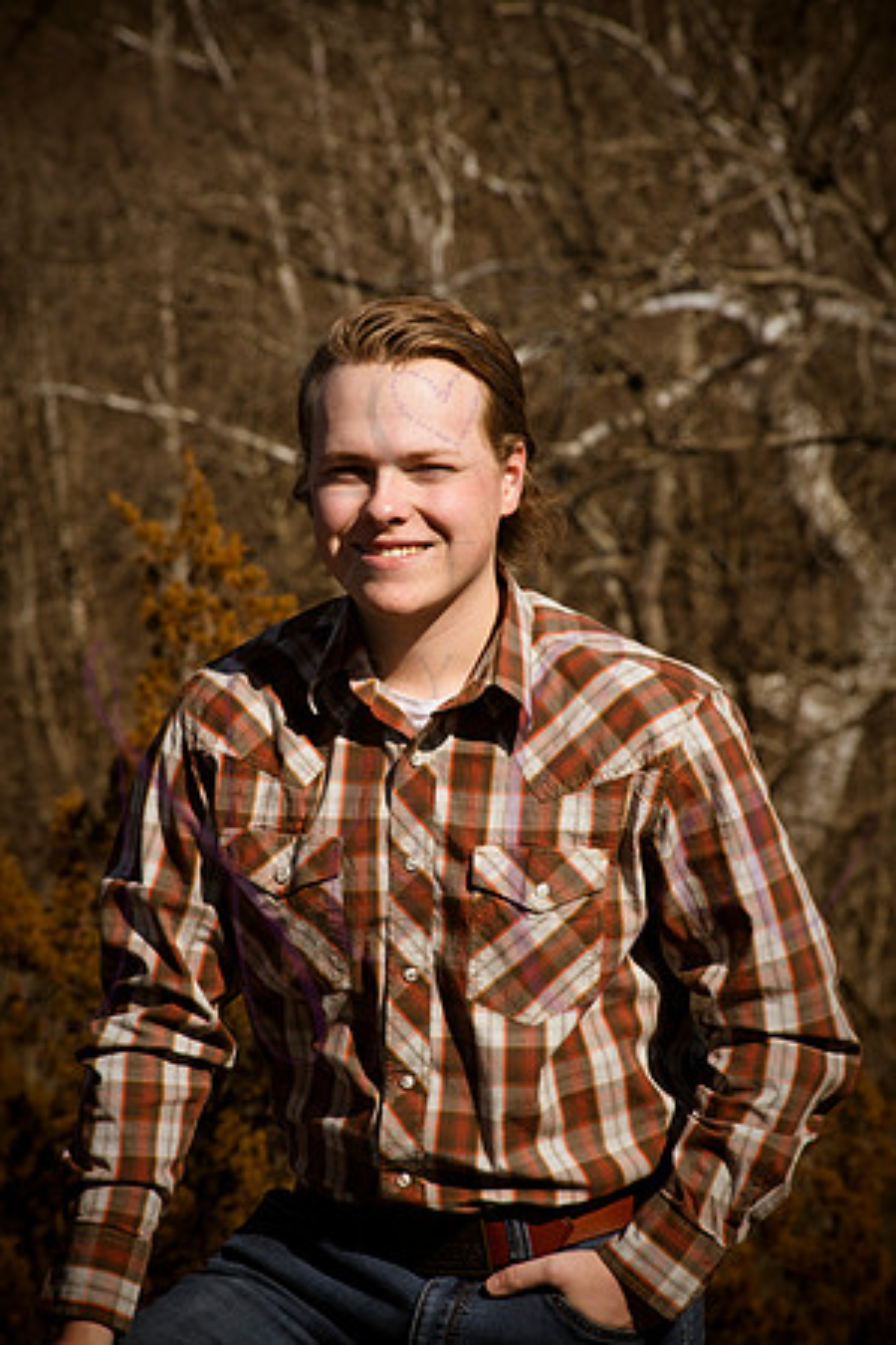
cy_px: 672
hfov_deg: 6.9
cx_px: 448
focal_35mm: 200
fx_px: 7466
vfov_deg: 10.3
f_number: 20
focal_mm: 200
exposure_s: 1/1000
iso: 800
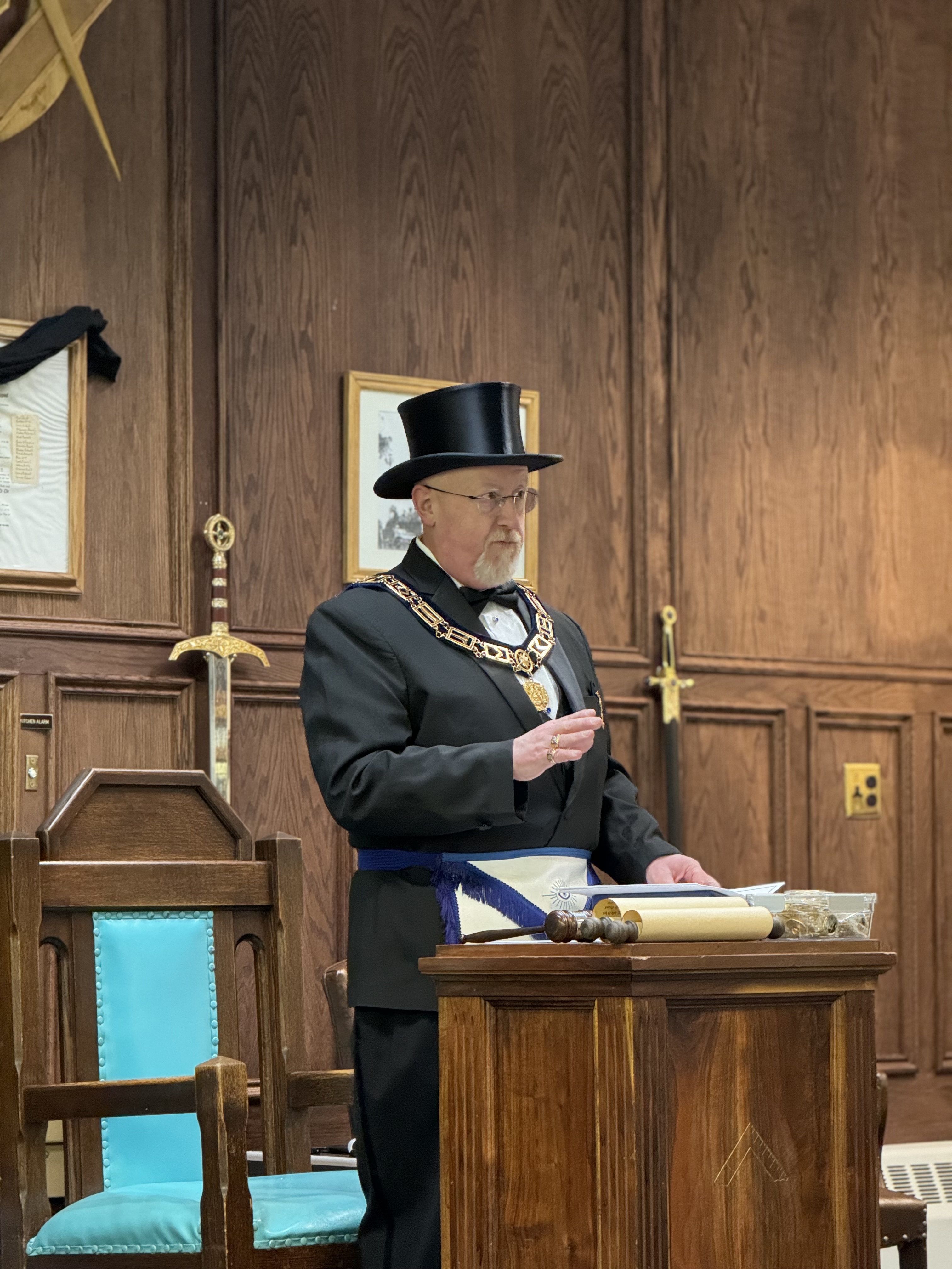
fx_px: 4400
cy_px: 634
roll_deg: +0.1
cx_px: 476
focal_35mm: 120
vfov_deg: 16.4
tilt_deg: +3.3
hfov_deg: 12.3
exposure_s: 1/40
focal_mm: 15.66
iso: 1000
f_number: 2.8
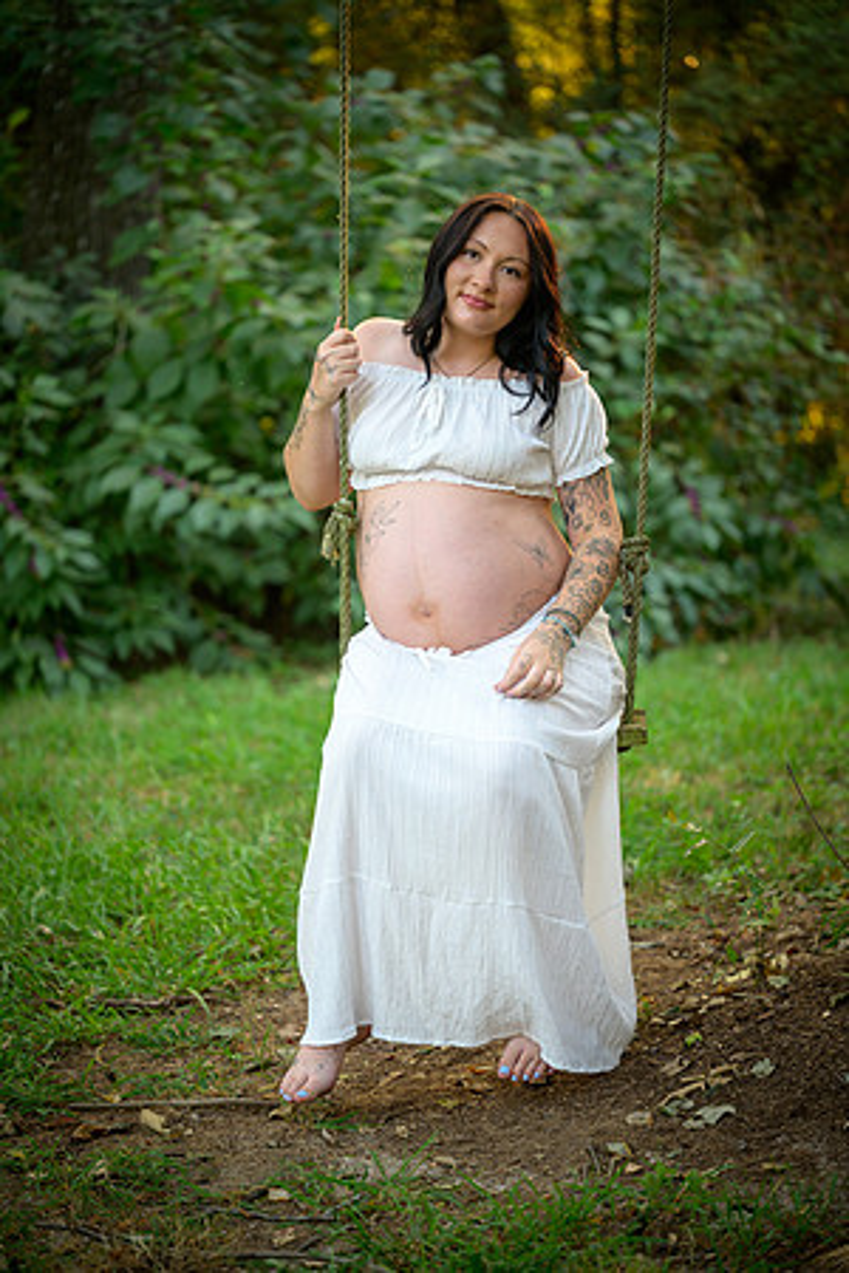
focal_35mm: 105
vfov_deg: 19.5
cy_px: 636
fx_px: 3714
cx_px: 424
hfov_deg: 13.0
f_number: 2.8
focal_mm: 105
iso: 800
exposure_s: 1/125
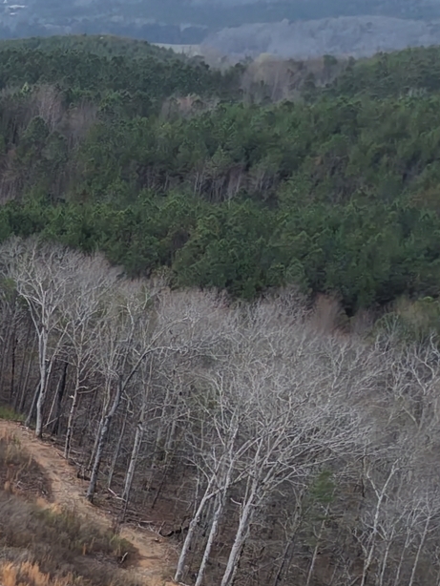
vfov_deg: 15.9
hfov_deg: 10.0
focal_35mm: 120
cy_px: 675
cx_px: -786
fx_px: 2032
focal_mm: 8.67
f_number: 1.8
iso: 100
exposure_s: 1/800
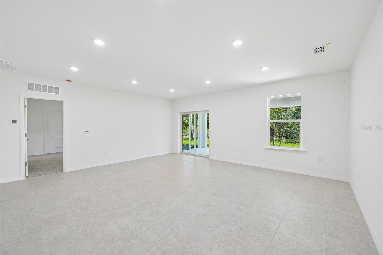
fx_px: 149
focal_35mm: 14
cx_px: 192
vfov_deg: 81.2
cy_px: 128
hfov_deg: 104.3
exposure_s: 1/50
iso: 400
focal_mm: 14
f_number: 8
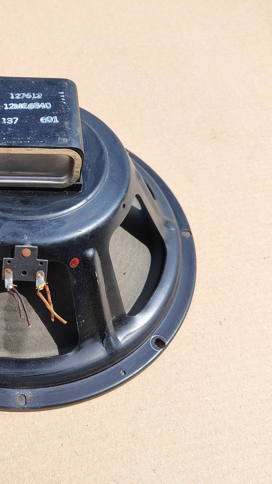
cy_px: 243
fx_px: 449
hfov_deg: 32.0
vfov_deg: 56.6
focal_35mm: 35
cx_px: 26
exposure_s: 1/1434
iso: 100
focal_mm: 5.56
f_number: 1.8
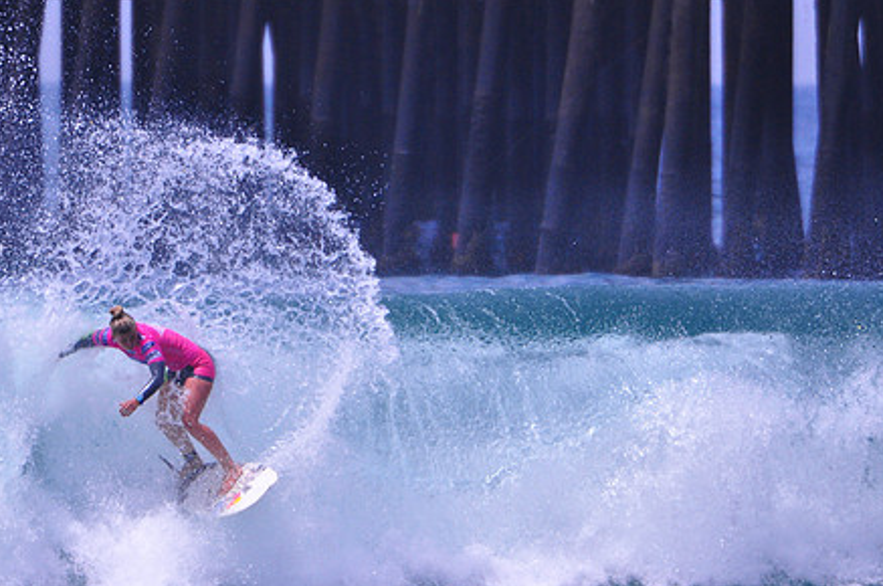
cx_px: 344
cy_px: 351
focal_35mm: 1096
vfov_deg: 1.3
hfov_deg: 1.9
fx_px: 26843
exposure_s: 1/4000
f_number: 5.6
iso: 640
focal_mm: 550
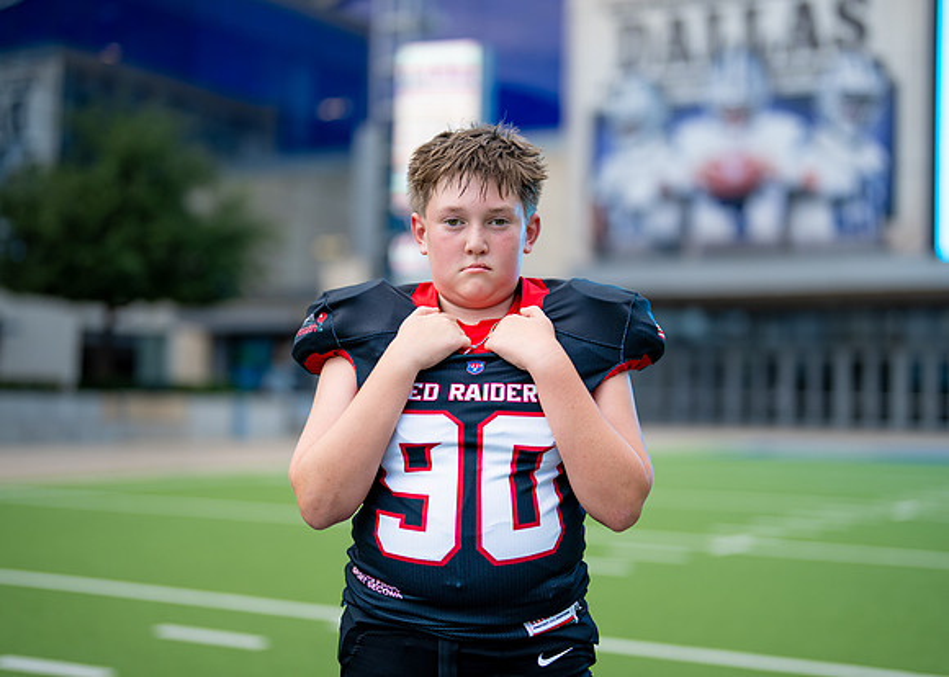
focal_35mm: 57
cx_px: 499
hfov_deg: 34.3
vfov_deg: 24.8
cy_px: 311
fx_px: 1537
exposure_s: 1/1600
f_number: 1.2
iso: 100
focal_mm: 50
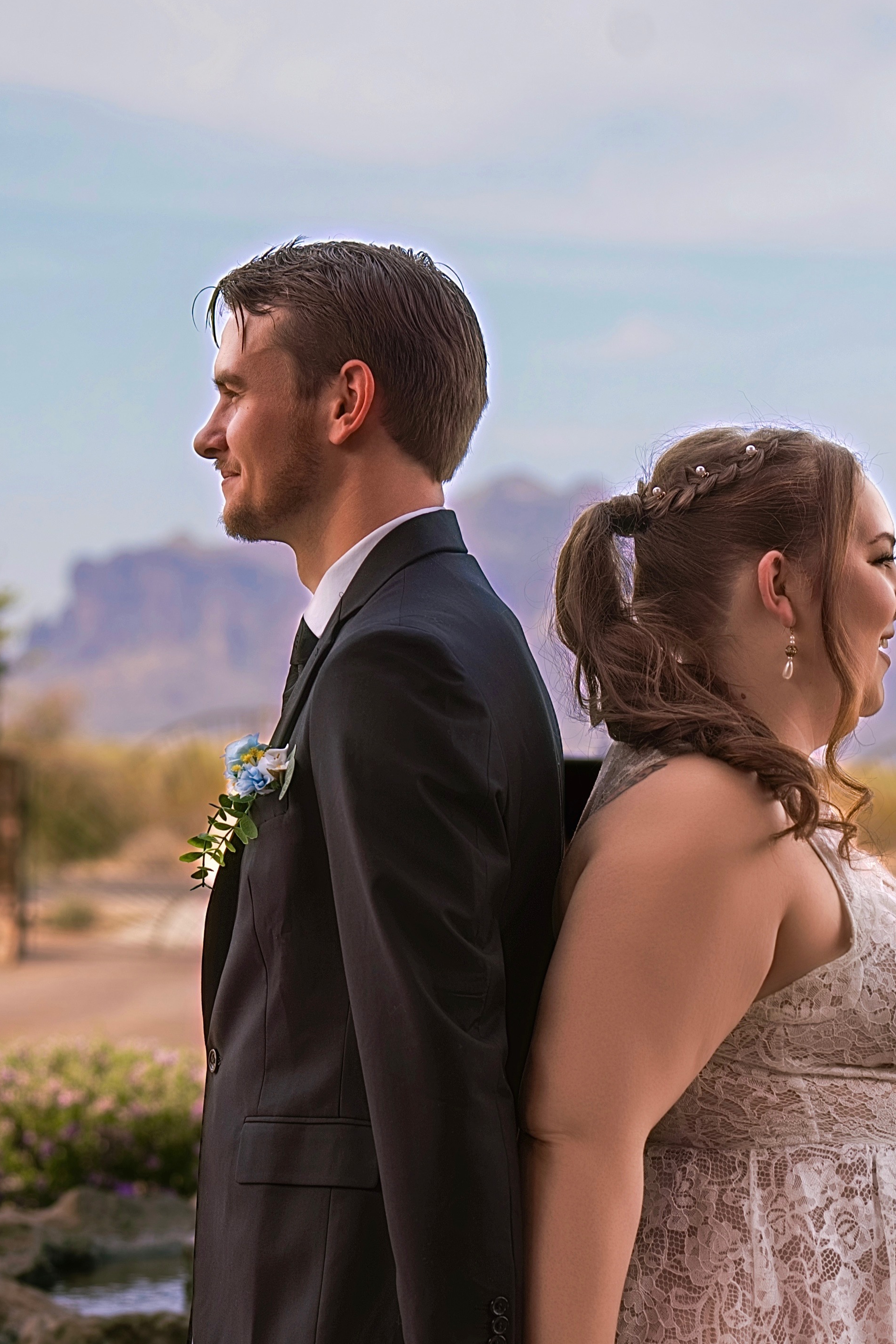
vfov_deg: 17.3
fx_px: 4405
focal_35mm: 118
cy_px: 967
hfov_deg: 11.6
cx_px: 530
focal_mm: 81
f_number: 4
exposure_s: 1/250
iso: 80
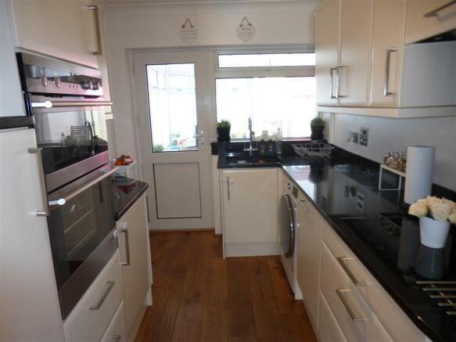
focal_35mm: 24
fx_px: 316
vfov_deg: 56.8
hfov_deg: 71.6
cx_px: 228
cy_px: 171
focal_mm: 4.3
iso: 100
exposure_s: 1/15
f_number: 3.3
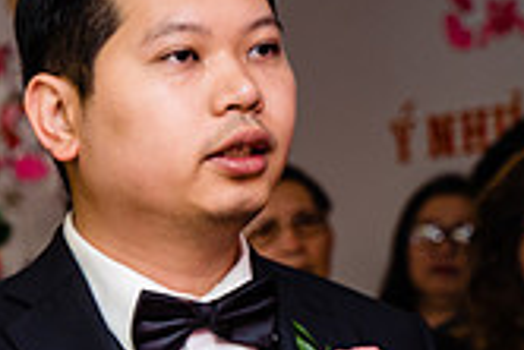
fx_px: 2287
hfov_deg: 12.3
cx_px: -306
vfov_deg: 8.6
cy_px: 493
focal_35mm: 157
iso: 640
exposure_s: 1/160
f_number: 4
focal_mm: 45
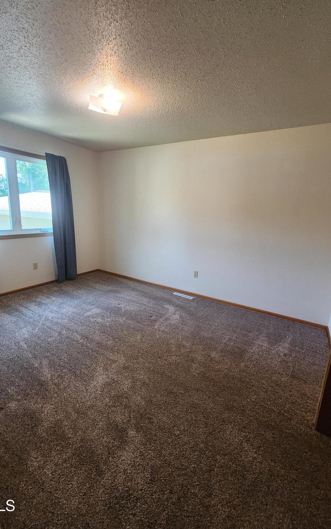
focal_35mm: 14
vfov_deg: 105.3
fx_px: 202
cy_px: 262
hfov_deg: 78.6
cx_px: 162
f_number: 2.2
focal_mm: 2.2
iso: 400
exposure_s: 1/60
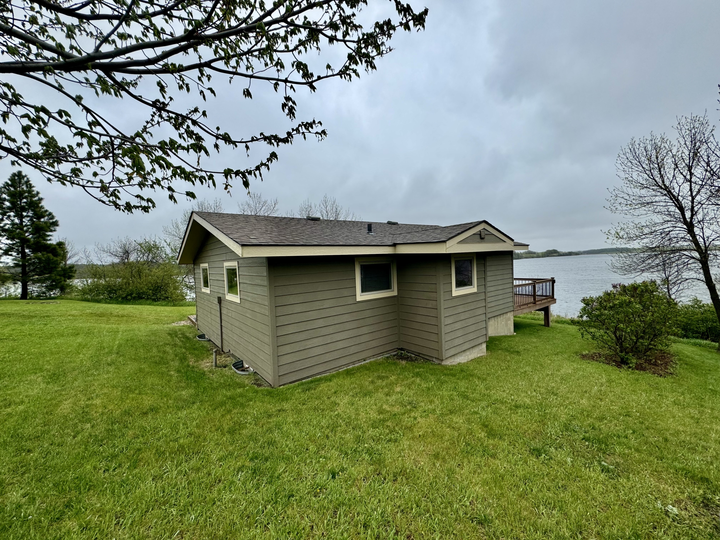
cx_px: 360
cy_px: 270
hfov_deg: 102.1
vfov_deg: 85.7
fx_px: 291
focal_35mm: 14
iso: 40
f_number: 2.2
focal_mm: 2.22
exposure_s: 1/1789
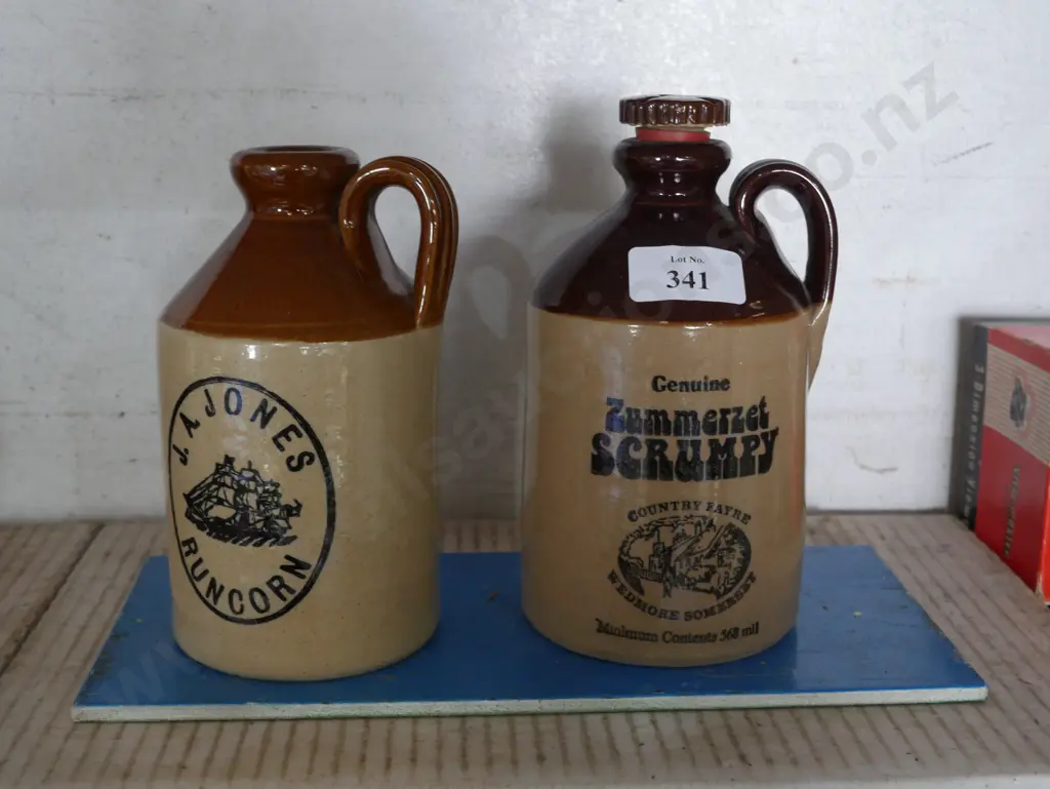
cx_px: 525
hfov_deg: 39.6
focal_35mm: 48
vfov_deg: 30.3
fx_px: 1457
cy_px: 394
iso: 1600
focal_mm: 24
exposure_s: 1/60
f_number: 5.2
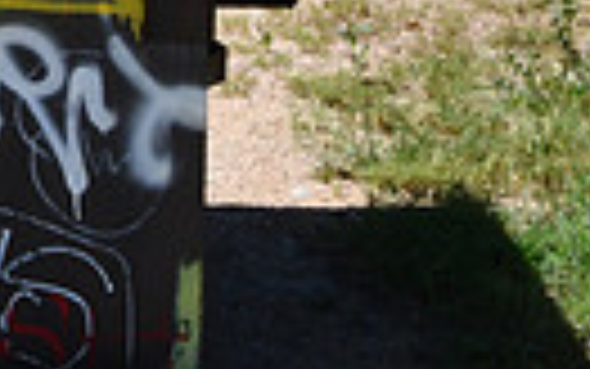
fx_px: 3700
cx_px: -257
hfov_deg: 8.9
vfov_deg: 5.6
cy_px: -299
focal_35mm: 230
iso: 320
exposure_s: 1/100
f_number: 29
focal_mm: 34
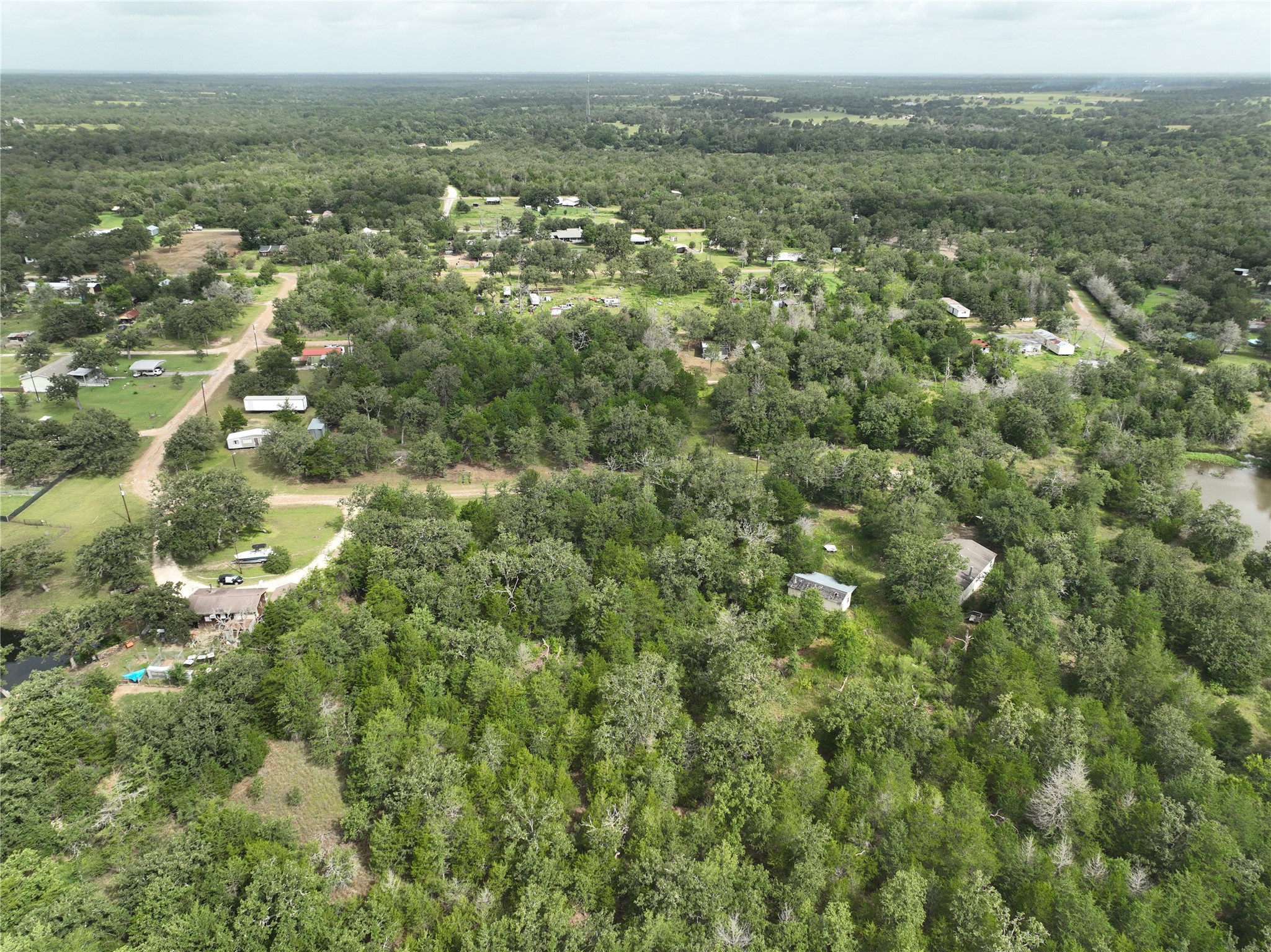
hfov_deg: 71.6
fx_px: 881
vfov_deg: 56.8
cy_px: 476
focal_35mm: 24
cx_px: 636
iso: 100
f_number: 2.8
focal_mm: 12.29
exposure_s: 1/1250
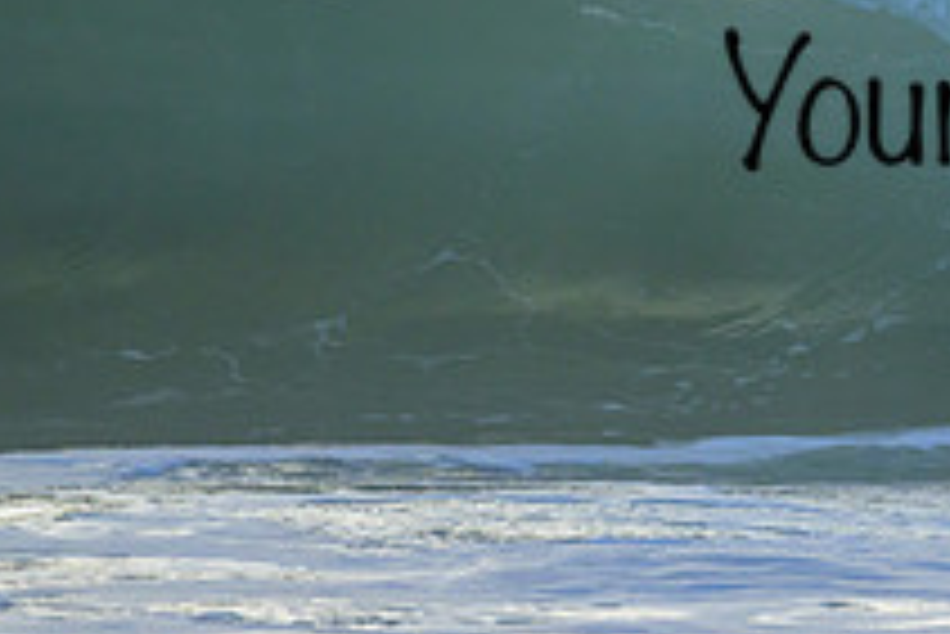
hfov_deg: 0.9
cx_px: 1189
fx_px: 57988
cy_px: 61
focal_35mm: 2196
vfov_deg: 0.6
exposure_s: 1/2500
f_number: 6.3
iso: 1000
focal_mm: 800
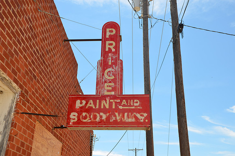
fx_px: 254
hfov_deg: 49.6
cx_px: 118
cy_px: 78
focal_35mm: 39
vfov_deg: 34.1
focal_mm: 26
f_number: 7.1
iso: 100
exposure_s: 1/250
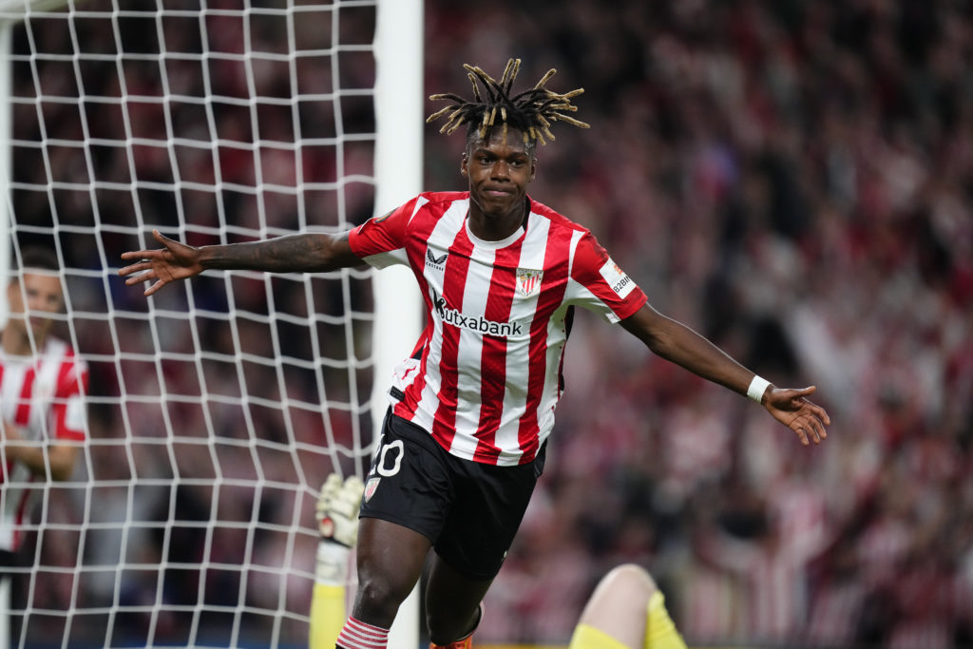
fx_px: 10812
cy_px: 324
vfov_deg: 3.4
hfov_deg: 5.2
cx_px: 486
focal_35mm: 400
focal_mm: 400
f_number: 2.8
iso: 3200
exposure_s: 1/2000
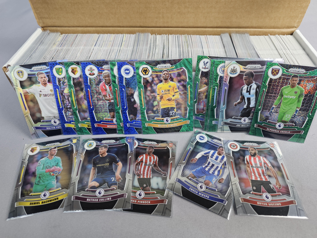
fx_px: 211
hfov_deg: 73.9
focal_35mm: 23
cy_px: 119
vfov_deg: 58.9
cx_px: 158
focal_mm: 6.3
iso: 250
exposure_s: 1/120
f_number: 1.7
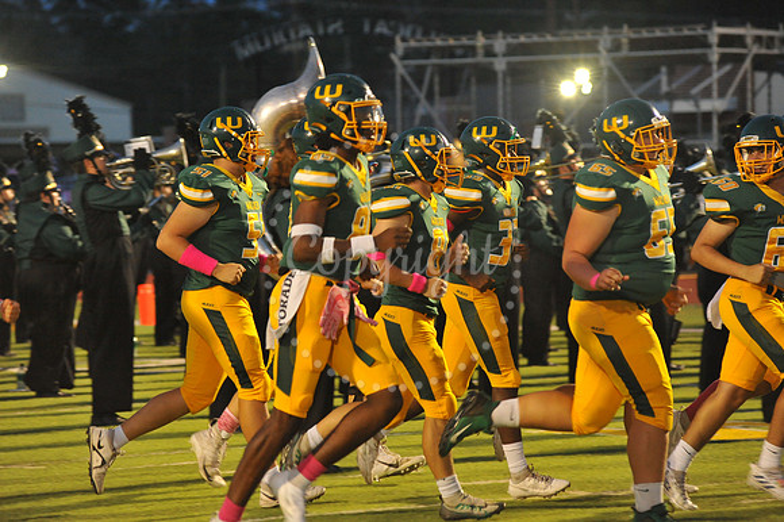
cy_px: 261
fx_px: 4353
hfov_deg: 10.3
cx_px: 392
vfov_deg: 6.9
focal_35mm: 200
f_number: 5.6
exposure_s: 1/200
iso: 4000
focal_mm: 200
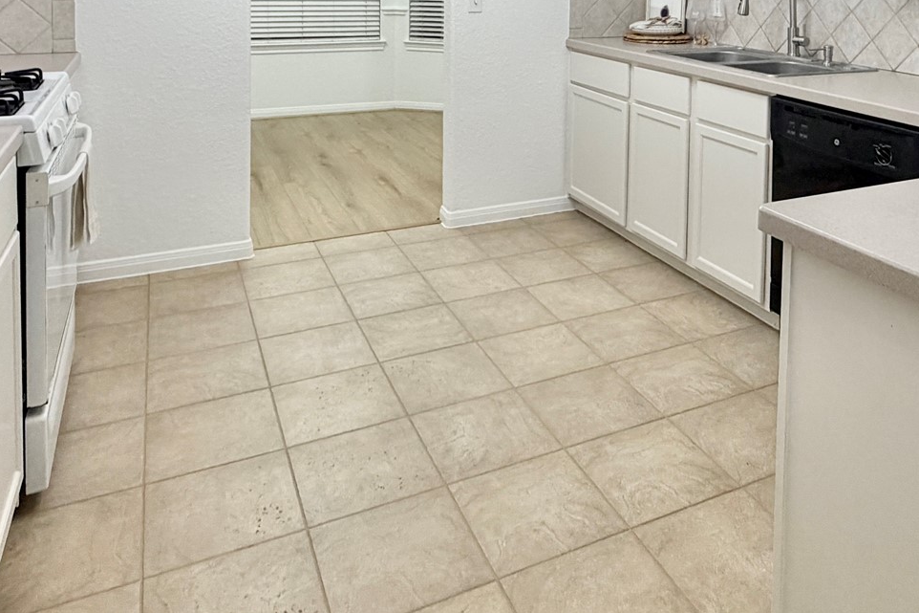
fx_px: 791
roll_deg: -0.8
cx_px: 577
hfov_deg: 59.5
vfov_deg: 37.6
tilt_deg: -2.8
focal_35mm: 31
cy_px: -6
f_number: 2.2
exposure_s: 1/120
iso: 200
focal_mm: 2.22
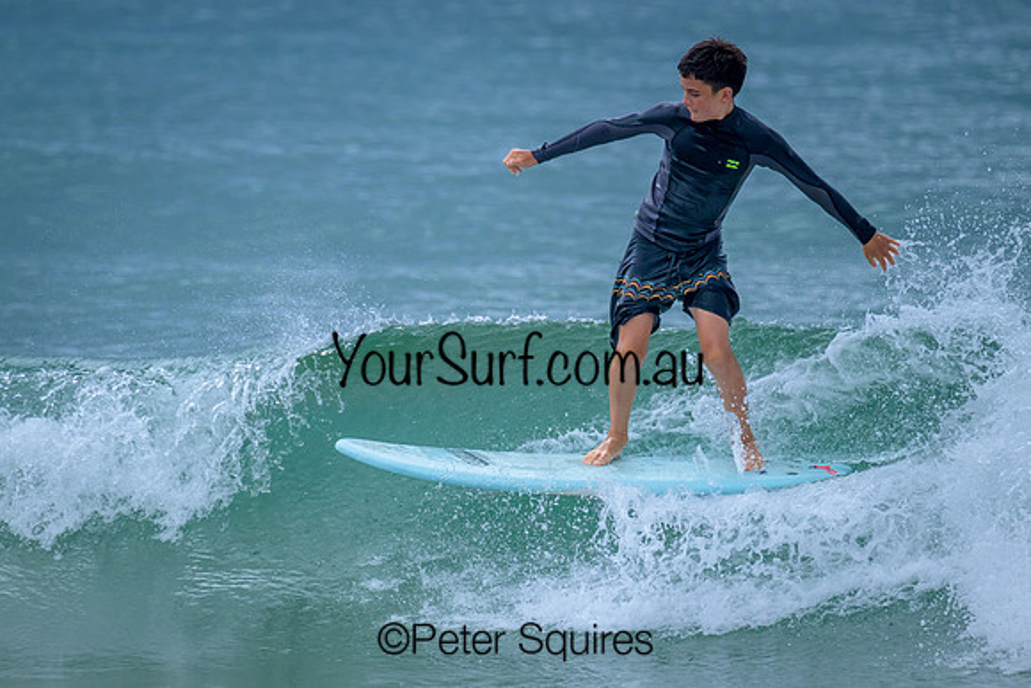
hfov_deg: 3.2
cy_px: 295
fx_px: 18304
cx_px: 512
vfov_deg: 2.2
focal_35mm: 639
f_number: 8
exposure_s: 1/2000
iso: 1800
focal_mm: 560
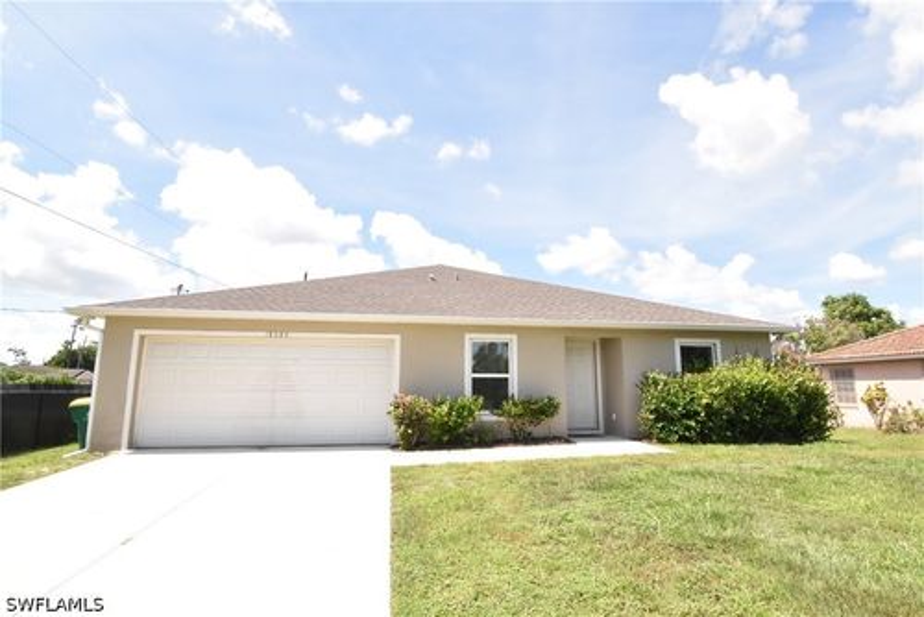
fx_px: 443
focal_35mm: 17
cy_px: 308
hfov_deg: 92.4
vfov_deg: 69.7
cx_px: 462
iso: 1600
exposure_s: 1/200
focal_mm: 11.5
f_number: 25
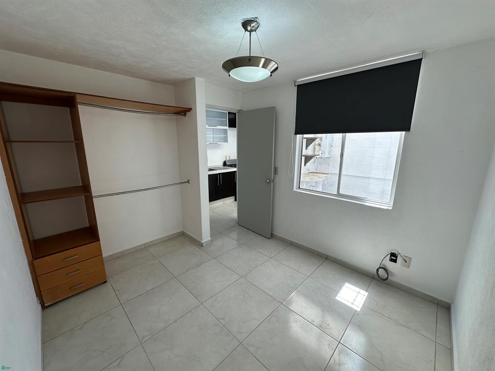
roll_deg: -0.3
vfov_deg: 85.7
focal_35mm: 14
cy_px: 186
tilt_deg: -10.5
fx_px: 200
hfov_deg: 102.1
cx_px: 248
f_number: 2.2
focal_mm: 2.22
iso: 40
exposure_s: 1/166
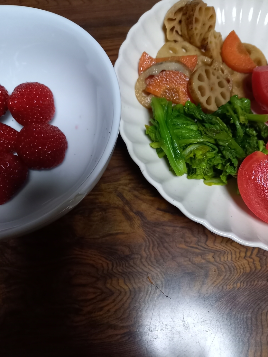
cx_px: 136
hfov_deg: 51.3
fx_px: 279
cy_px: 179
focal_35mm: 27
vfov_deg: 65.3
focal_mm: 4.65
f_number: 1.8
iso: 500
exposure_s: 1/30
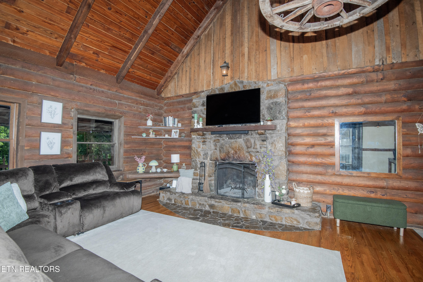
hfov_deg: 96.7
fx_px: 188
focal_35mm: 16
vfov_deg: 73.7
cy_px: 141
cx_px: 212
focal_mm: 16
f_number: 9
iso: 400
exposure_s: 1/250
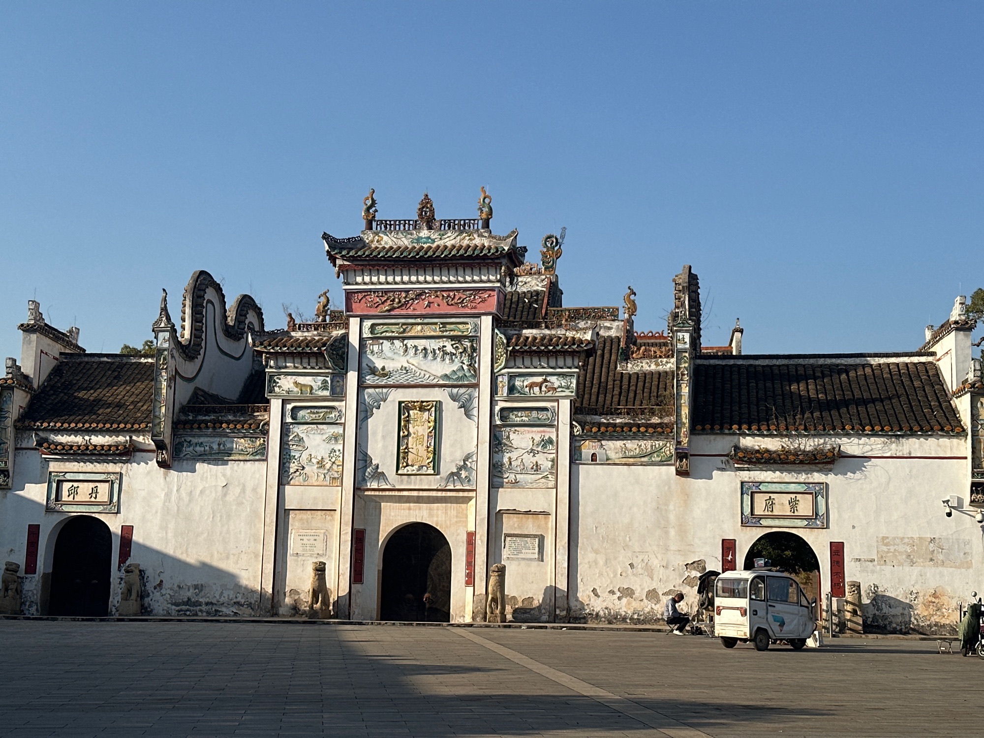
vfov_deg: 30.3
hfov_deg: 39.7
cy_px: 369
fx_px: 1364
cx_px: 492
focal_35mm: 48
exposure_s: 1/4367
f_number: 1.78
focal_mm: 6.86
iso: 64
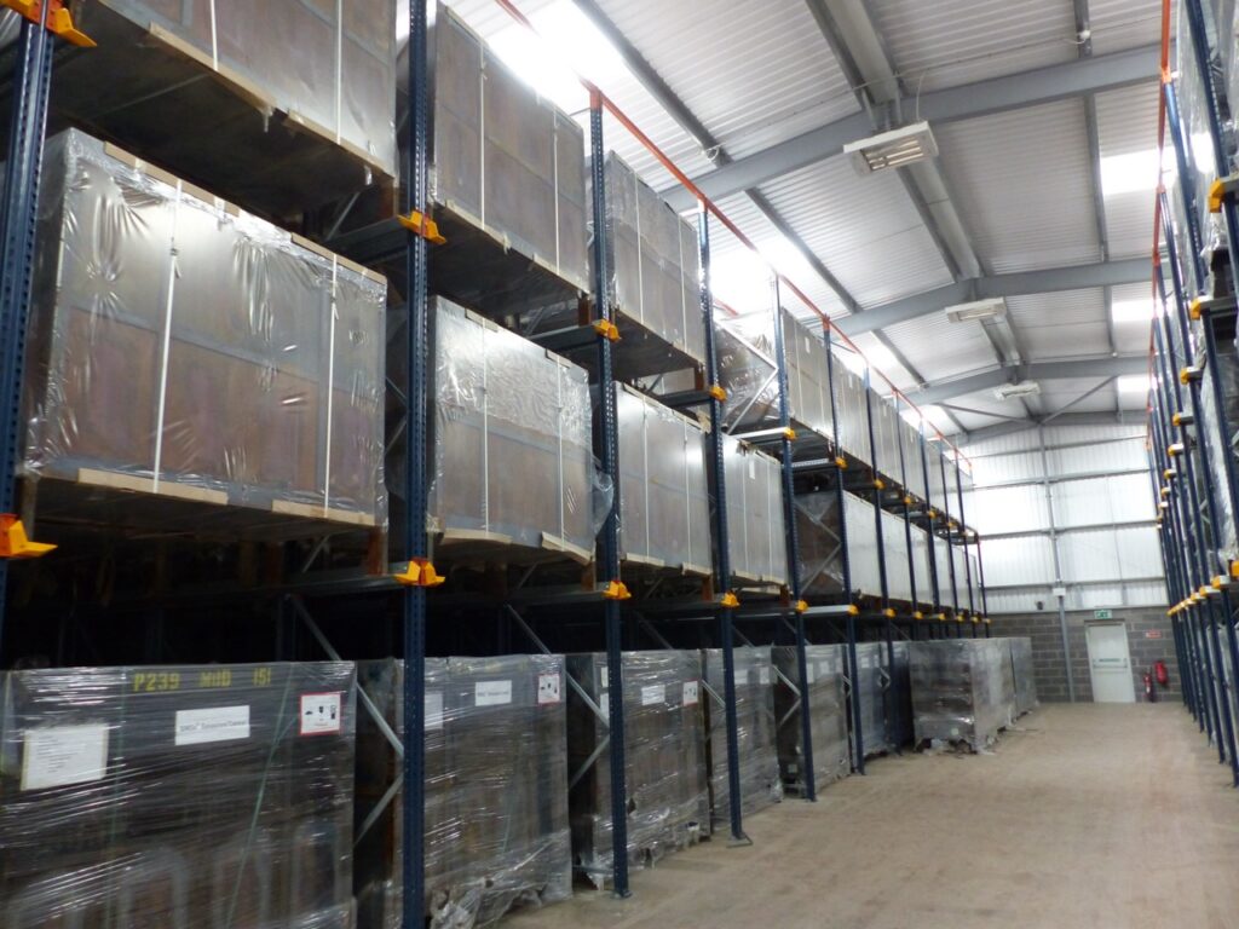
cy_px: 464
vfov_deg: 54.9
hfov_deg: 69.4
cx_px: 620
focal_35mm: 25
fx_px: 895
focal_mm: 4.5
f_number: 2.8
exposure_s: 1/40
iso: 400
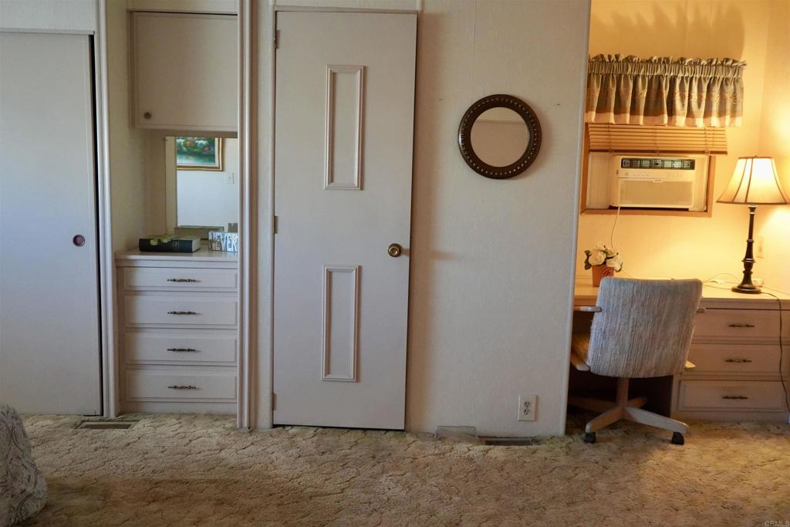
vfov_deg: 41.1
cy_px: 264
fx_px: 702
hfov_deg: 58.7
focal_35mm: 32
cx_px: 395
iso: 8000
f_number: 4
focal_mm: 32
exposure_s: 1/160
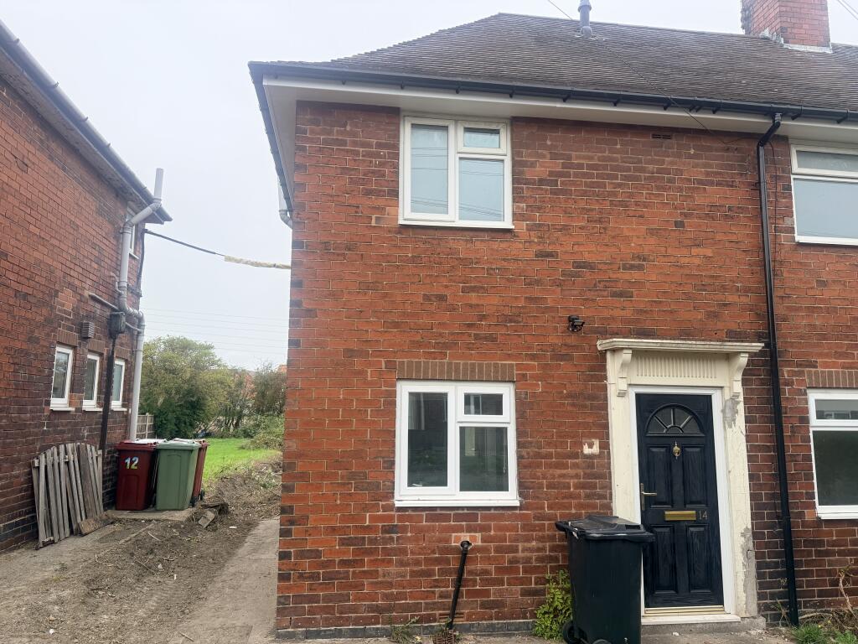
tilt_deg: +8.3
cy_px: 322
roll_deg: -0.2
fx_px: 595
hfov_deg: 71.6
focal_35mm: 24
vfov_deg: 56.8
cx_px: 429
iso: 100
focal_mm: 6.76
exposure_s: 1/348
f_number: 1.78
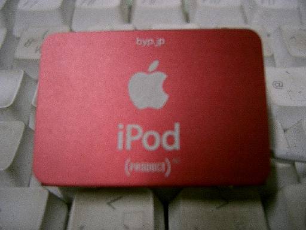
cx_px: 153
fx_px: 345
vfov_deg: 36.8
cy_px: 115
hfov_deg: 47.9
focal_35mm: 39
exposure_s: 1/13
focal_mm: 8
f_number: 2.8
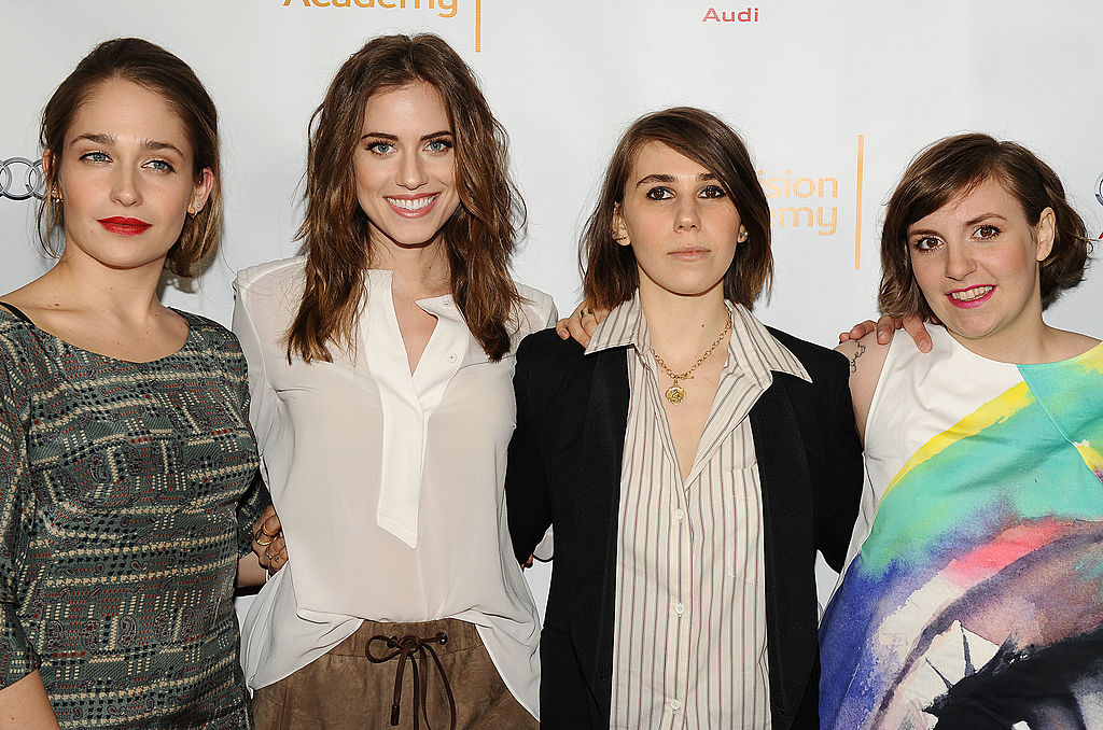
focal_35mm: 50
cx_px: 552
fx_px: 1529
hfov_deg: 39.7
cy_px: 365
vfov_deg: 26.9
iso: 500
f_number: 7.1
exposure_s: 1/250
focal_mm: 50
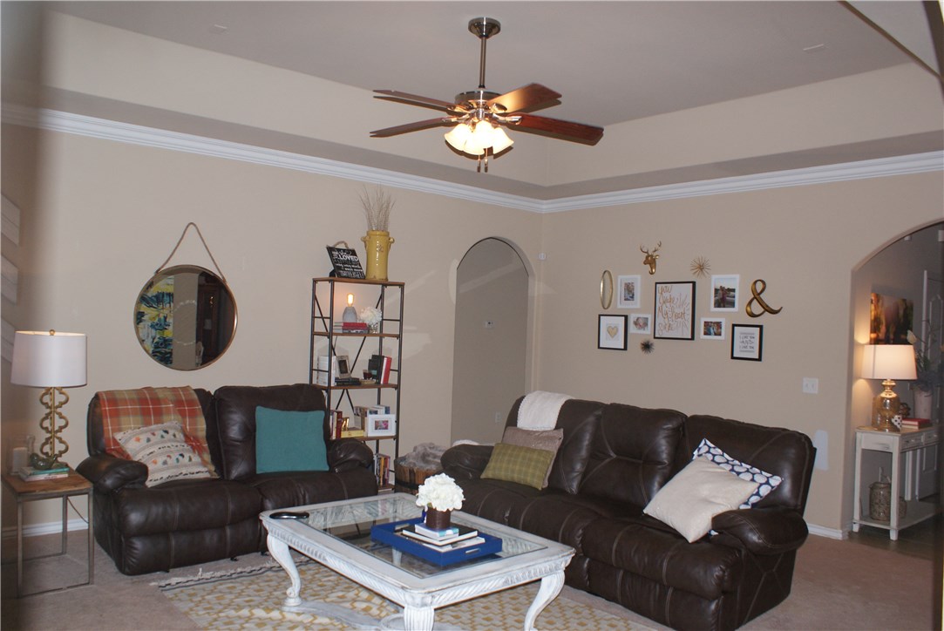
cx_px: 472
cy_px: 316
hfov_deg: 67.3
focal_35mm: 27
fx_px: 709
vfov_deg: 48.0
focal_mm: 18
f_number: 5.6
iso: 400
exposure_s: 1/60
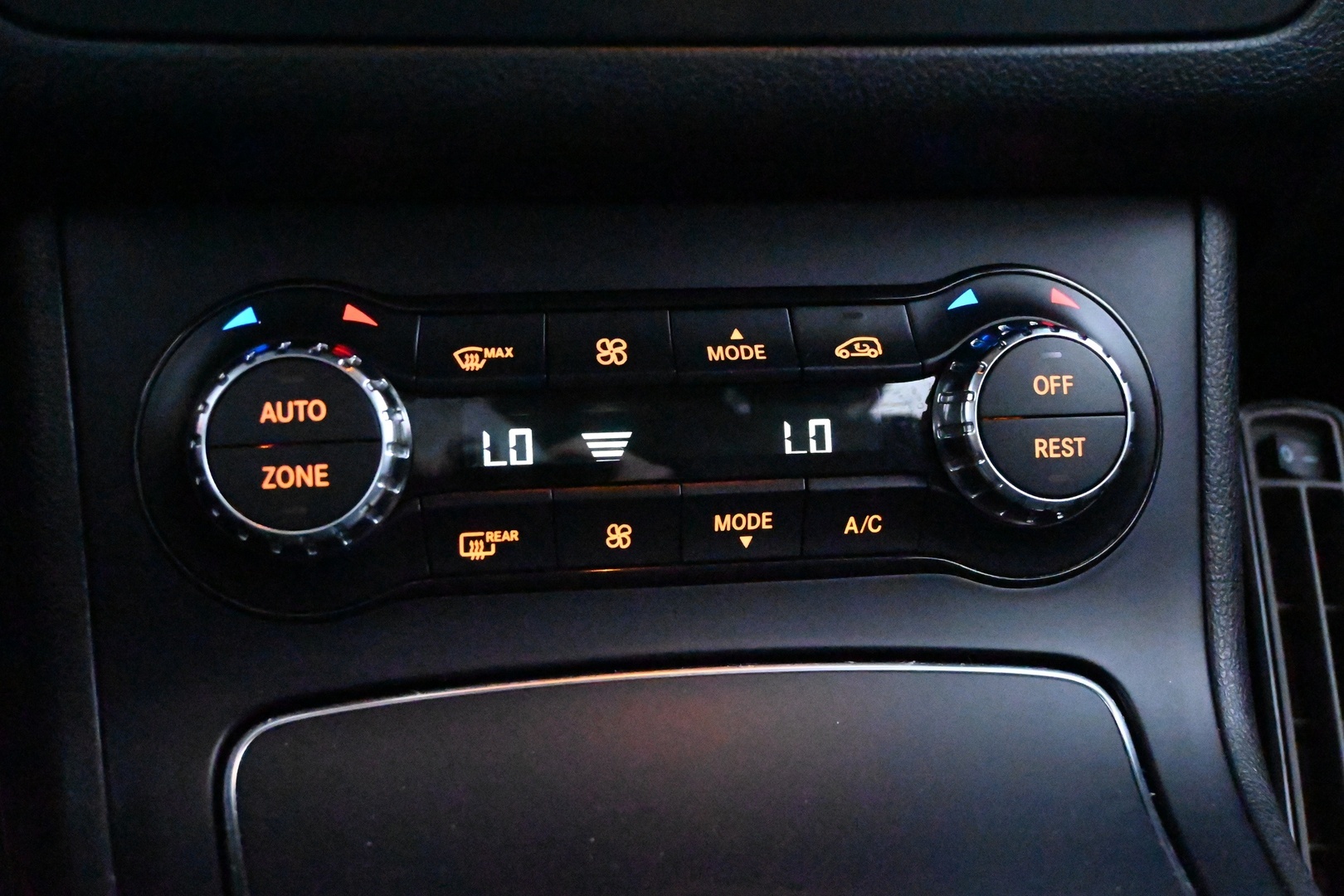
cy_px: 448
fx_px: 1820
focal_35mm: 49
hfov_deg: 40.5
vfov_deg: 27.7
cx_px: 672
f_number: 5
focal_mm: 32.5
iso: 40000
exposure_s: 1/50
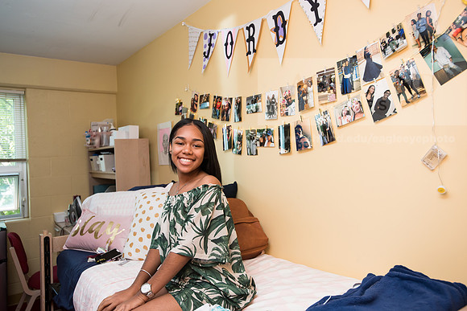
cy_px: 156
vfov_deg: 46.4
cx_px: 234
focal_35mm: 28
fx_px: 363
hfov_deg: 65.5
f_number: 5
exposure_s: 1/200
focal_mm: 28
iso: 800
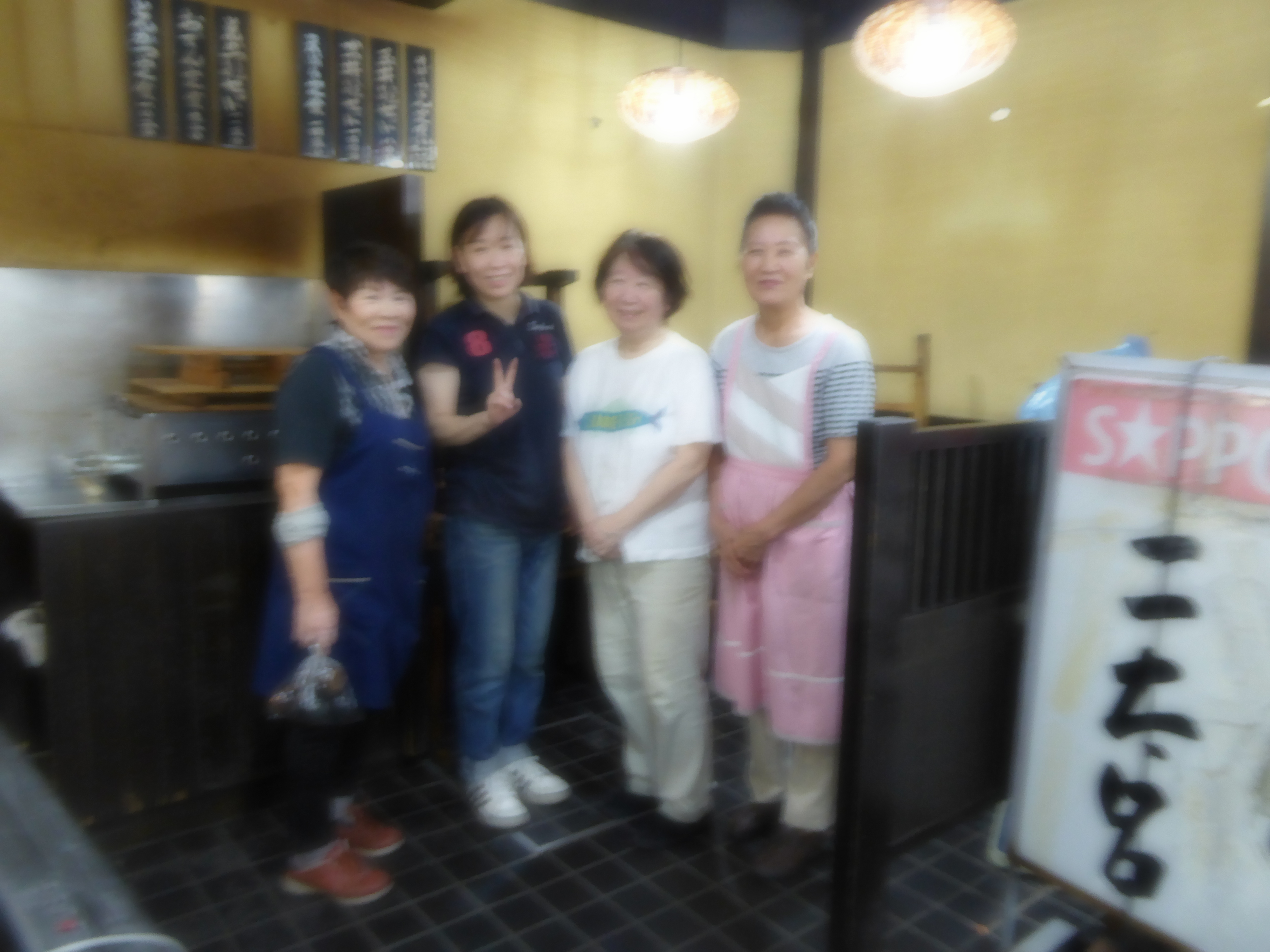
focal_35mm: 26
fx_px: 954
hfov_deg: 67.3
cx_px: 635
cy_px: 476
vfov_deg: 53.1
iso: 400
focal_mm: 4.7
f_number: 3.4
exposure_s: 1/4
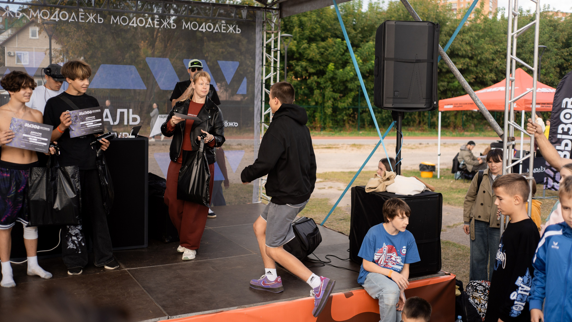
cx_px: 285
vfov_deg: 32.0
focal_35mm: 37
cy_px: 141
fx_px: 561
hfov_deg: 54.0
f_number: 2.2
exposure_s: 1/800
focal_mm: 35
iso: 100
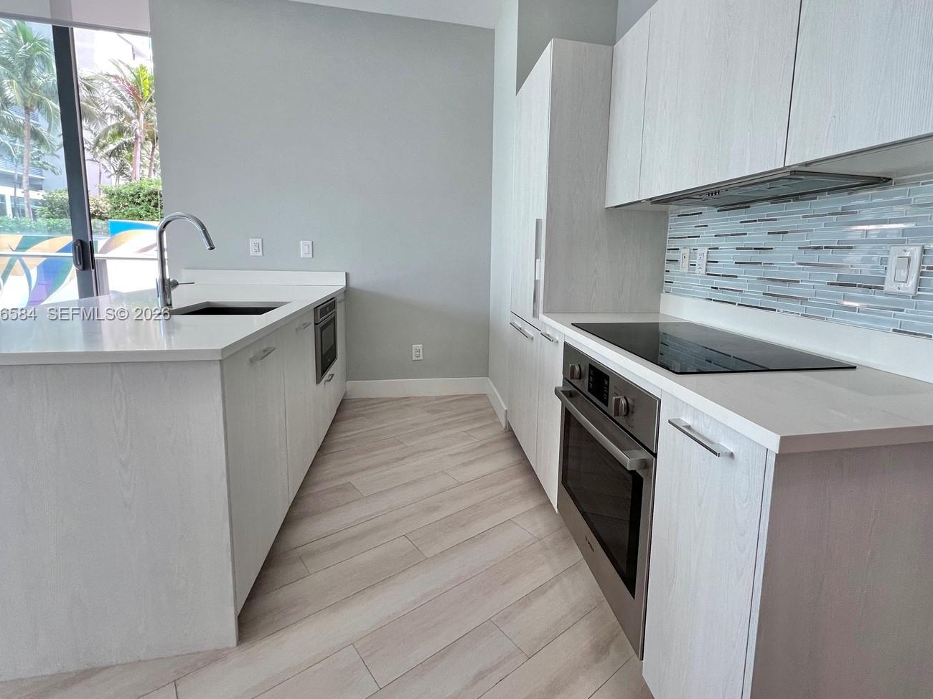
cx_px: 521
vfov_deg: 77.9
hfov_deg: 94.1
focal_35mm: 16
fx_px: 431
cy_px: 315
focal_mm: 1.57
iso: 100
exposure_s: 1/120
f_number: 1.8
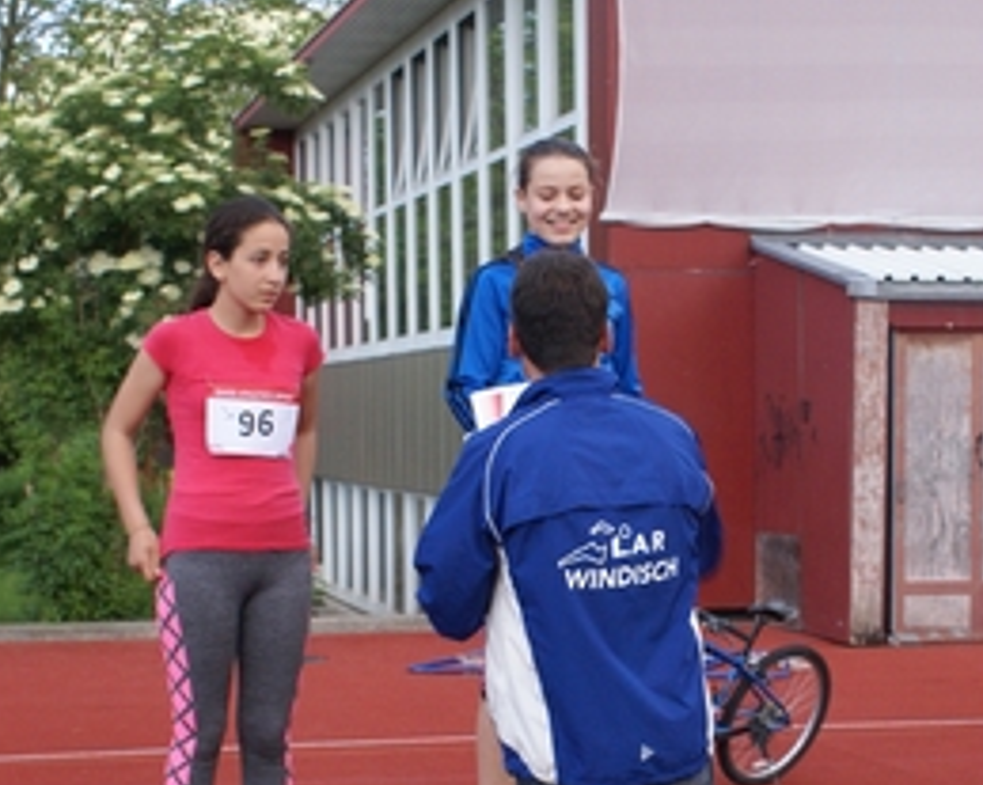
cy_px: 529
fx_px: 2559
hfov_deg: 21.7
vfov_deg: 17.4
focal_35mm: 88
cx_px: 600
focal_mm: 30
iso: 400
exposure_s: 1/25
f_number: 5
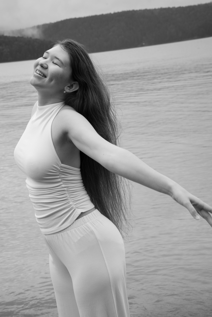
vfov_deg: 28.8
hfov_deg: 19.5
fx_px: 618
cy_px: 158
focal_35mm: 70
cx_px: 106
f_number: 11
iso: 500
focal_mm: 70
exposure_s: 1/60
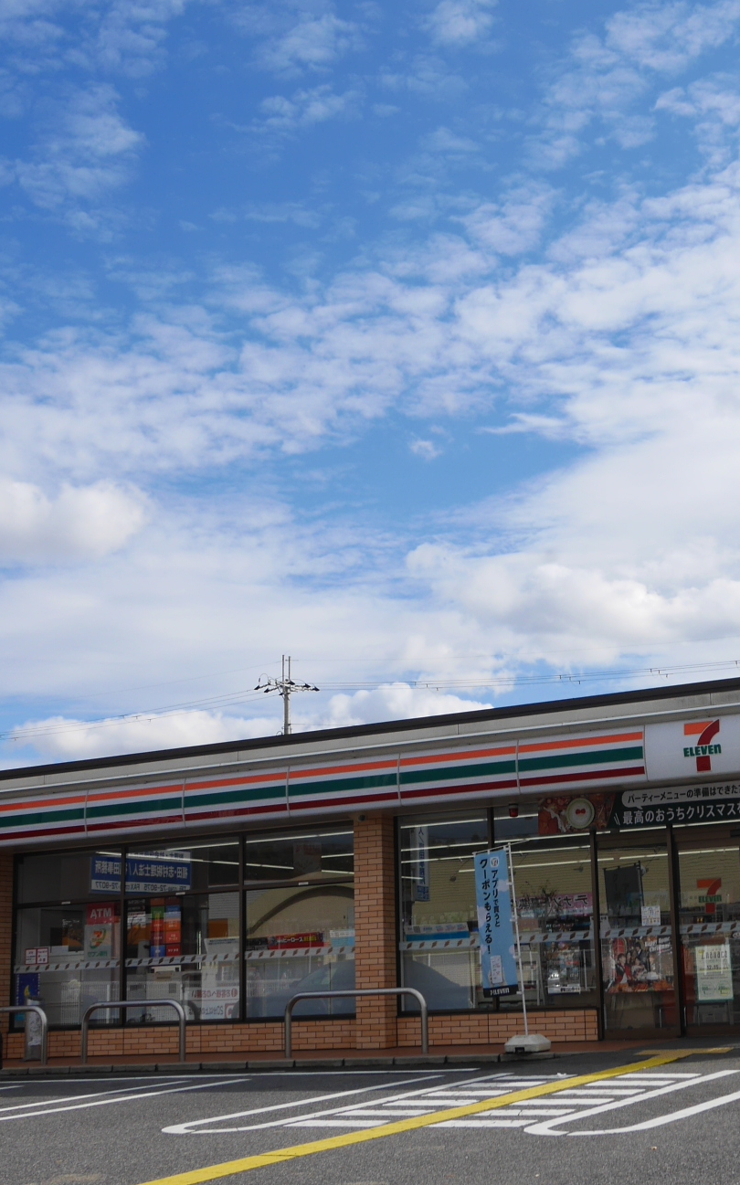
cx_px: 600
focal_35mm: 52
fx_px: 1679
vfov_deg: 38.8
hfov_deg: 24.4
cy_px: 673
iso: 200
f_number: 9
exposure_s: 1/500
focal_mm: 14
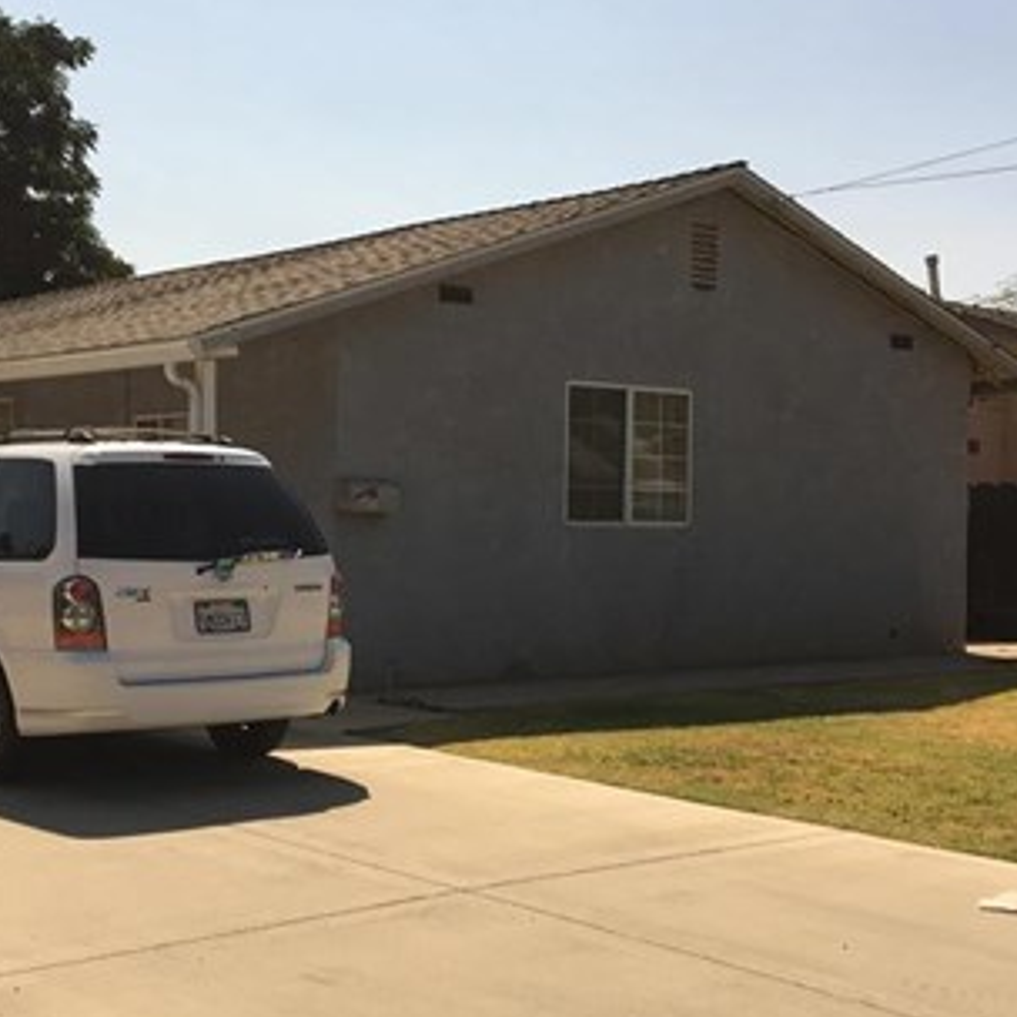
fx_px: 1795
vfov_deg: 31.6
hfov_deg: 31.5
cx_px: 405
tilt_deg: +0.4
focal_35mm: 54
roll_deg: -0.8
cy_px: 505
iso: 25
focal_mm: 4.15
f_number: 2.2
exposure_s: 1/3205
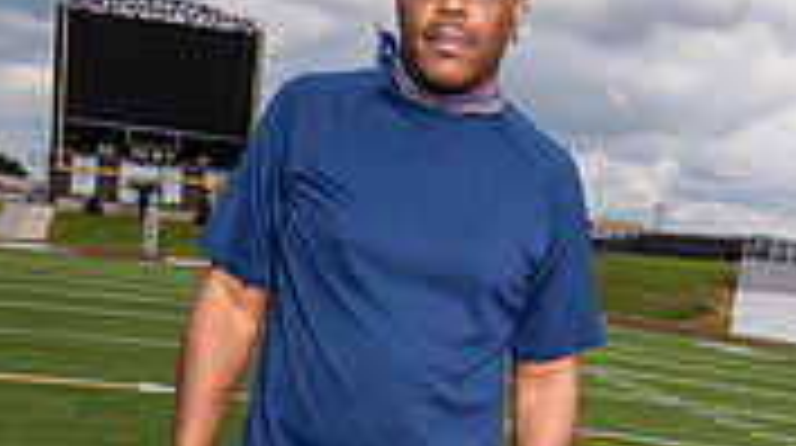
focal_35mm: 64
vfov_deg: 16.6
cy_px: 712
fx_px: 1349
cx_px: 418
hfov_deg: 32.9
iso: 125
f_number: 11
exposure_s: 1/200
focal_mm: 24
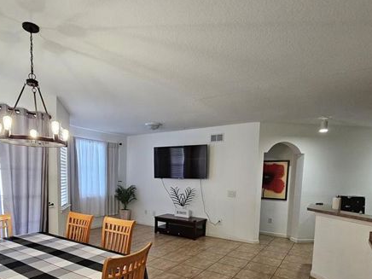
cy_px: 195
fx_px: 226
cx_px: 151
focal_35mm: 21
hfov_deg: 78.2
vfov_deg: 61.3
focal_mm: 2.2
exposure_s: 1/60
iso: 200
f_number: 2.2
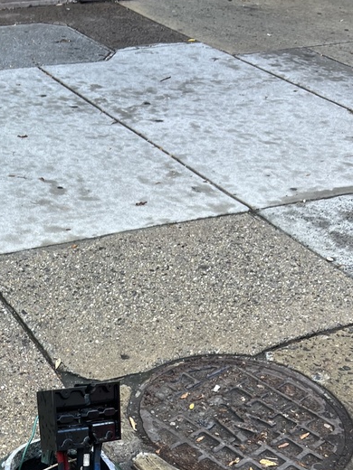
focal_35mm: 60
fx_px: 816
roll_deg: +4.4
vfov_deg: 29.5
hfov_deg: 23.5
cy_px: 495
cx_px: 7
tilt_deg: -43.0
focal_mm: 5.7
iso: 40
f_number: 1.5
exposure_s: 1/121
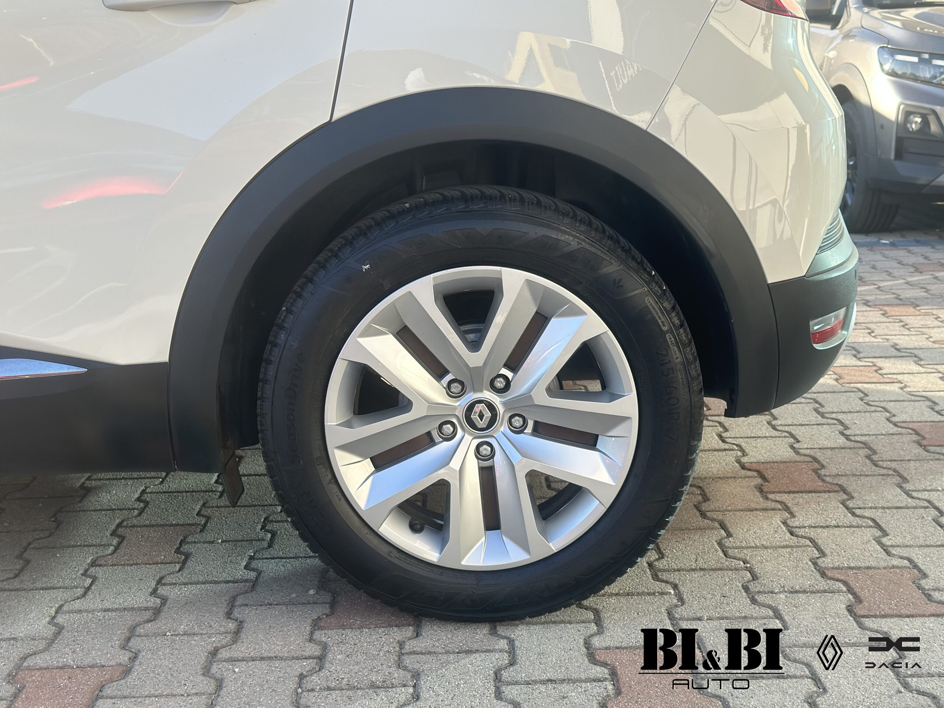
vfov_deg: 30.3
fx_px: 1309
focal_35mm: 48
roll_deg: +0.2
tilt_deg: -13.1
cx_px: 472
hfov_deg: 39.7
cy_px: 354
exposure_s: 1/1041
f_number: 1.78
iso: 80
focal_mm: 6.86
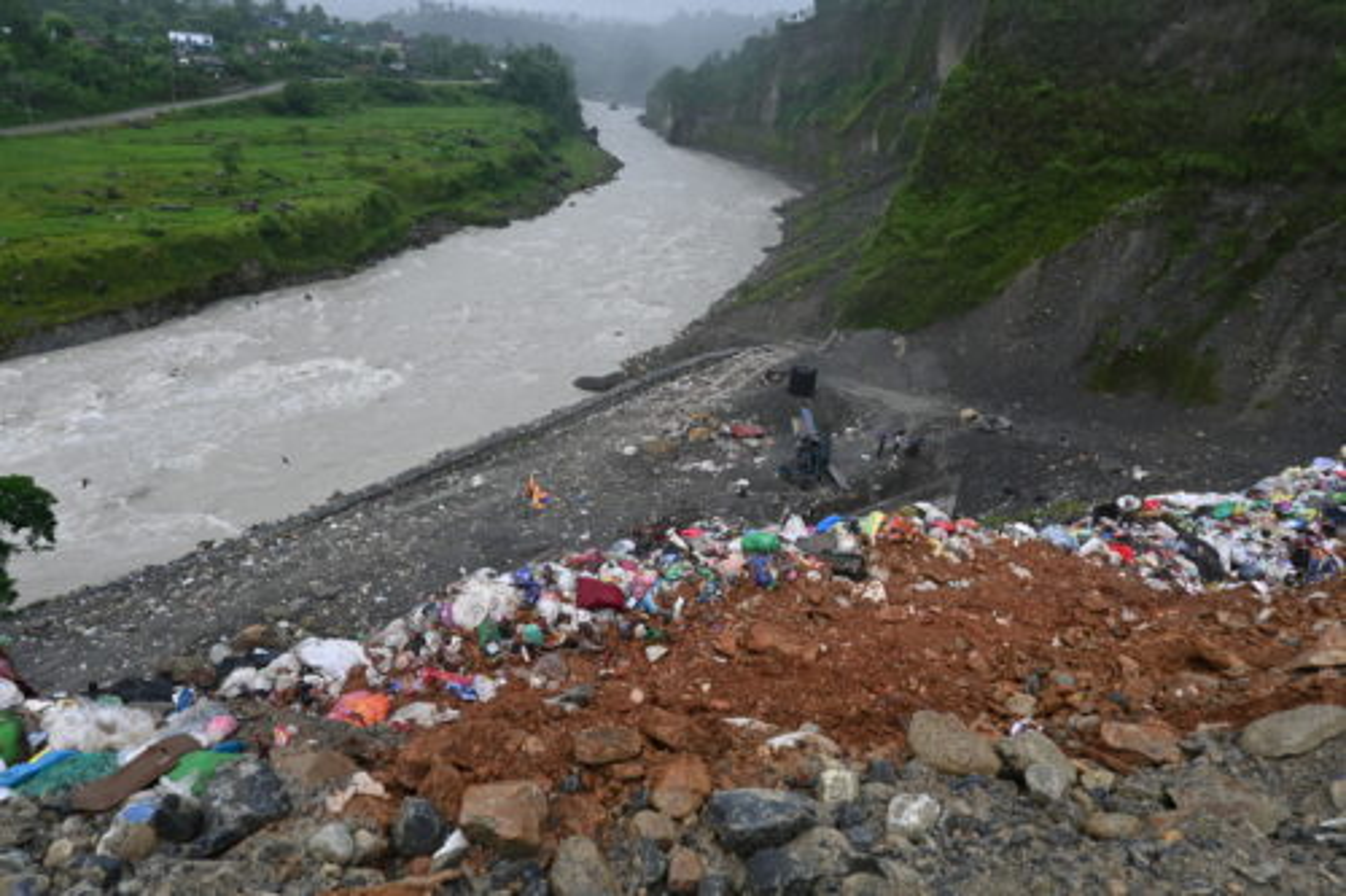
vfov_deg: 53.1
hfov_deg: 73.8
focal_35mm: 24
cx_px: 673
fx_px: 897
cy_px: 448
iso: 200
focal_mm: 16
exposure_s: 1/250
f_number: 5
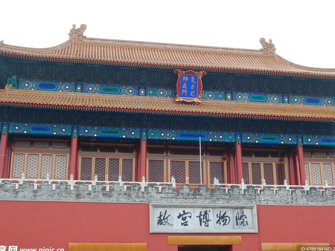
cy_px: 121
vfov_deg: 26.8
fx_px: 528
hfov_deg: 35.1
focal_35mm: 55
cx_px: 184
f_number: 6.3
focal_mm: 31
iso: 200
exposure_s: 1/160
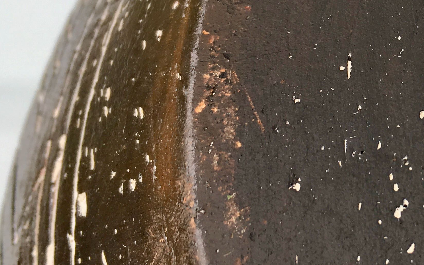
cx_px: 452
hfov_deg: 25.7
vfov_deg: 17.3
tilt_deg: -66.8
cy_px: 72
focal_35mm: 75
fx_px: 867
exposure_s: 1/398
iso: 25
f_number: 2.2
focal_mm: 4.15
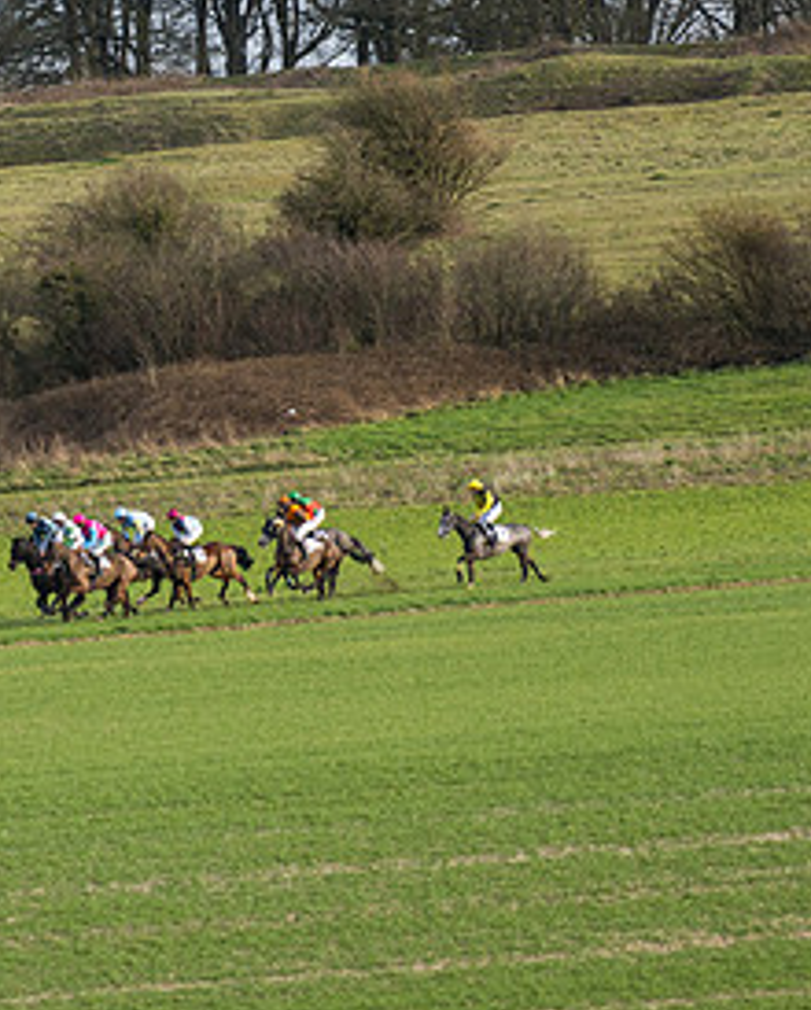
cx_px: 81
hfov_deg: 1.9
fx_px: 24937
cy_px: 472
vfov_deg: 2.3
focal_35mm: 833
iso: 400
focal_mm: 280
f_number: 4
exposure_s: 1/1600
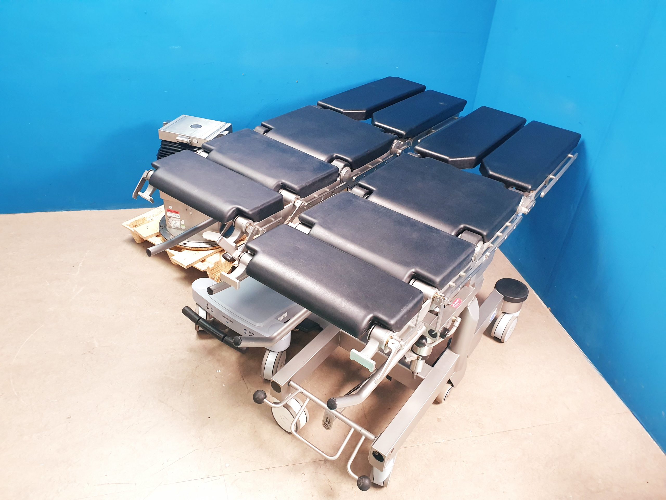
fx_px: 500
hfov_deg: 67.3
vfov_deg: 53.1
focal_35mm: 26
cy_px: 250
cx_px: 333
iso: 320
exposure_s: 1/33
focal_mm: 4.3
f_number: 2.4
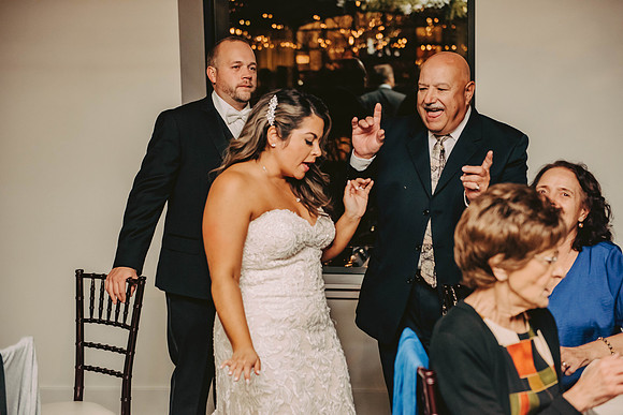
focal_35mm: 62
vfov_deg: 21.9
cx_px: 312
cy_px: 208
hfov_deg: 32.4
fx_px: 1073
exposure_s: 1/200
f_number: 3.2
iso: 2000
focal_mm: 62
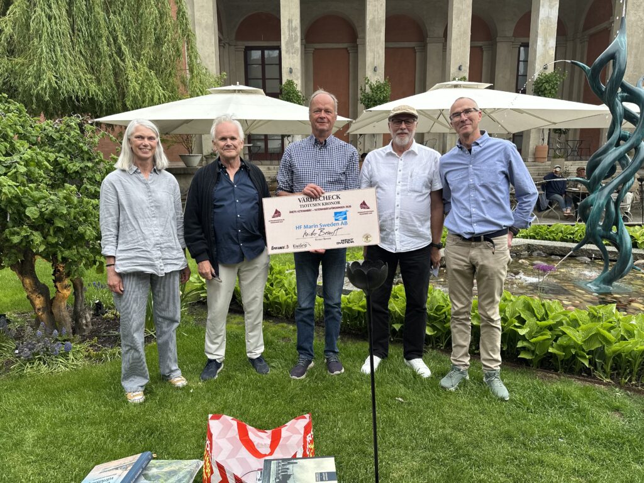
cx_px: 322
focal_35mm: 24
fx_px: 446
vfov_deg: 56.8
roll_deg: +0.0
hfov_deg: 71.6
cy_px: 242
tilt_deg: -9.7
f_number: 1.78
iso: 80
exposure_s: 1/259
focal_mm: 6.86
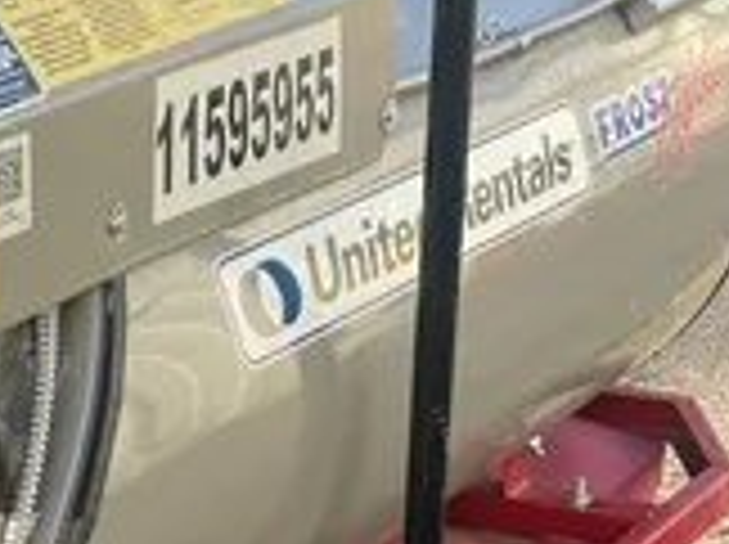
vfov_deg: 12.0
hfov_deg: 16.1
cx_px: -148
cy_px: 794
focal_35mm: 118
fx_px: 2481
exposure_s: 1/407
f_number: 1.6
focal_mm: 4.2
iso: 32
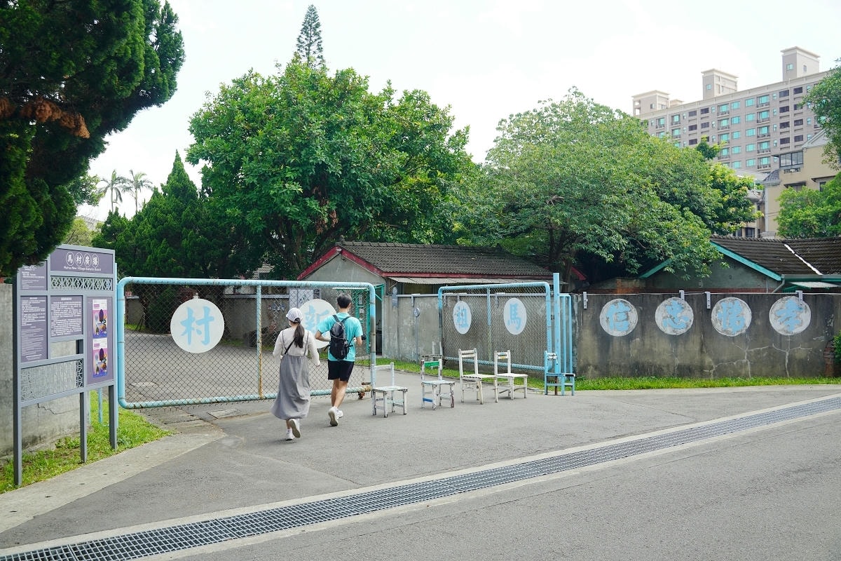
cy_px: 280
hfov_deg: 61.9
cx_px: 420
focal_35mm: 30
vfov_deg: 43.6
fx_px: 701
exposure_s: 1/80
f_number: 5.6
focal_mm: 30
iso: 100
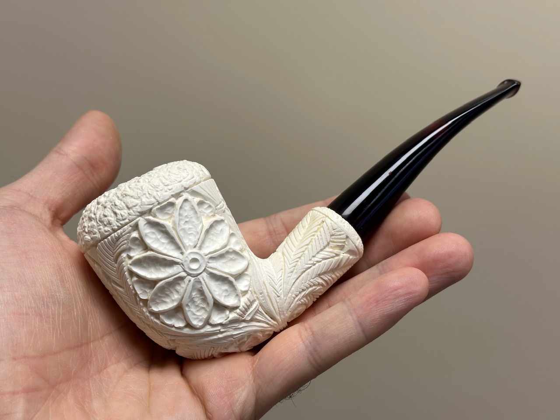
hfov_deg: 39.7
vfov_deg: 30.3
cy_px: 210
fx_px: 777
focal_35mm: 48
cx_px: 280
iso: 50
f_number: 1.78
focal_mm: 6.86
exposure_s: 1/100
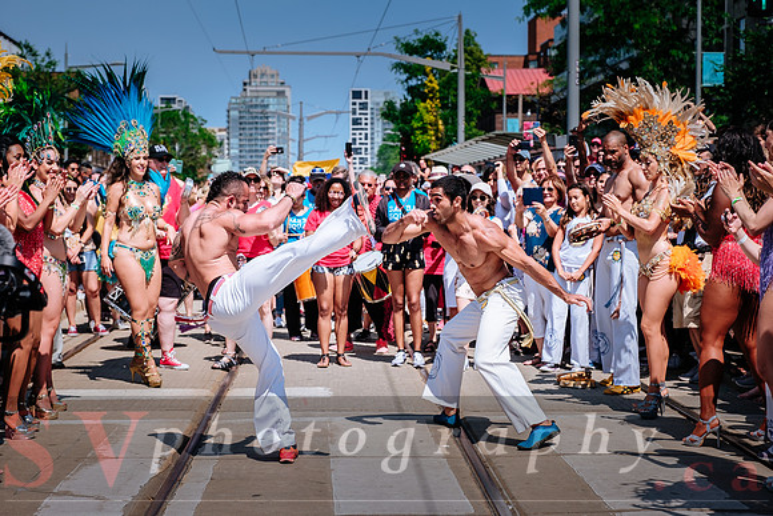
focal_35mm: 67
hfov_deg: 30.1
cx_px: 386
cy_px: 258
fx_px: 1440
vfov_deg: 20.3
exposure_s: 1/2000
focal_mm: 44.1
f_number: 4
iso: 320
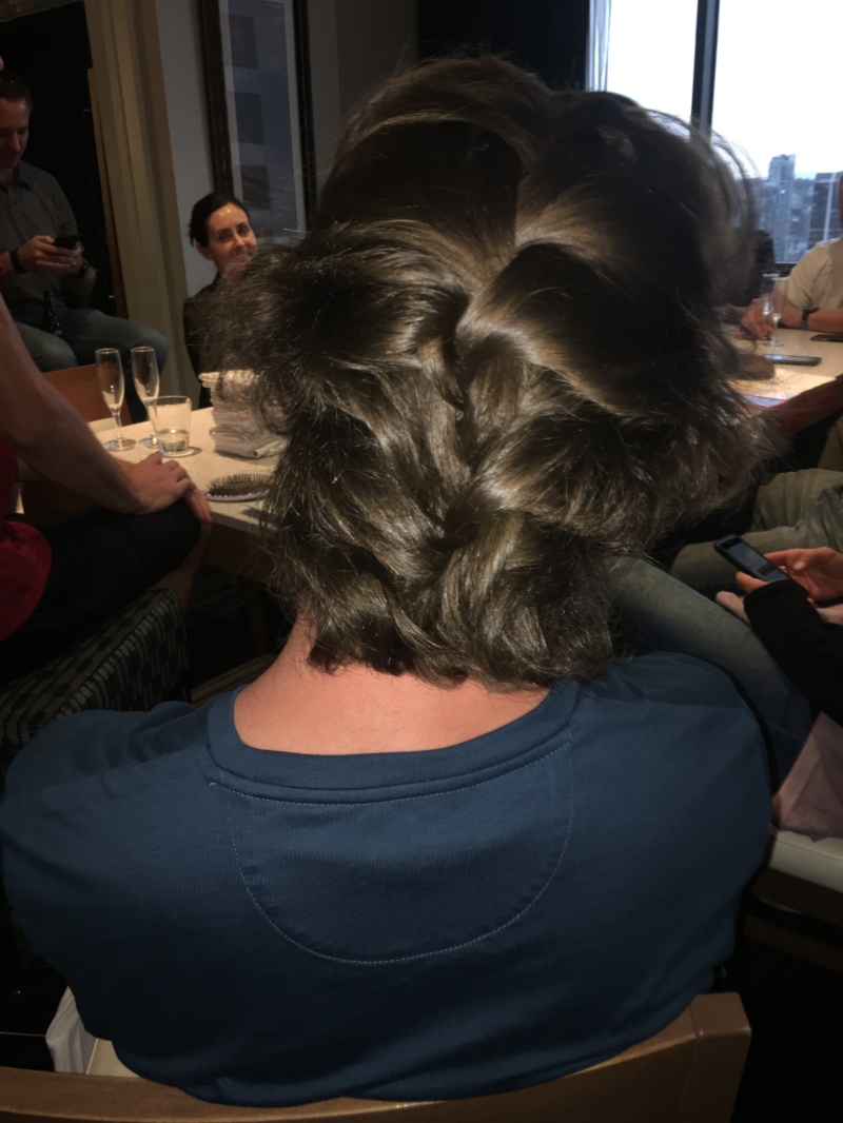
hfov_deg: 48.2
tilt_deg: -20.9
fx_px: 941
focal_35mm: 29
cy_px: 562
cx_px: 422
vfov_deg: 61.6
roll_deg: +2.2
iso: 50
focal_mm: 4.15
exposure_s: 1/16
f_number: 2.2
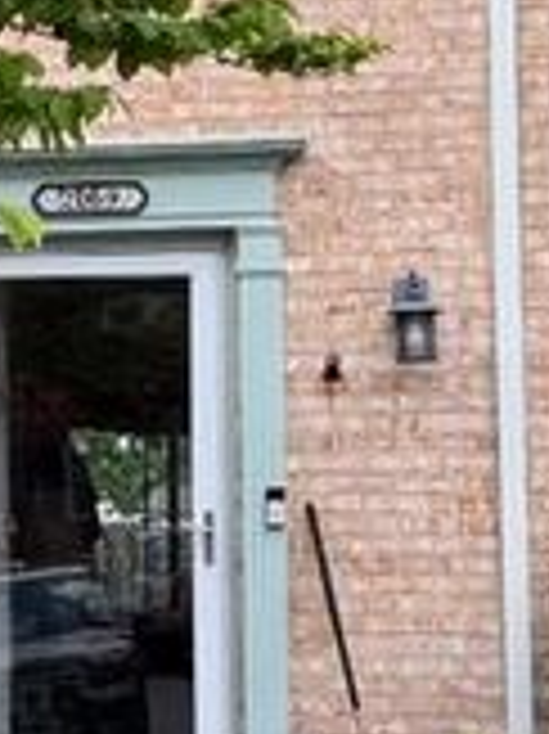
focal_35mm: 98
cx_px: -99
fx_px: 2075
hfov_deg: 14.6
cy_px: 385
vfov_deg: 20.0
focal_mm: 6.76
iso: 80
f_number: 1.78
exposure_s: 1/1060
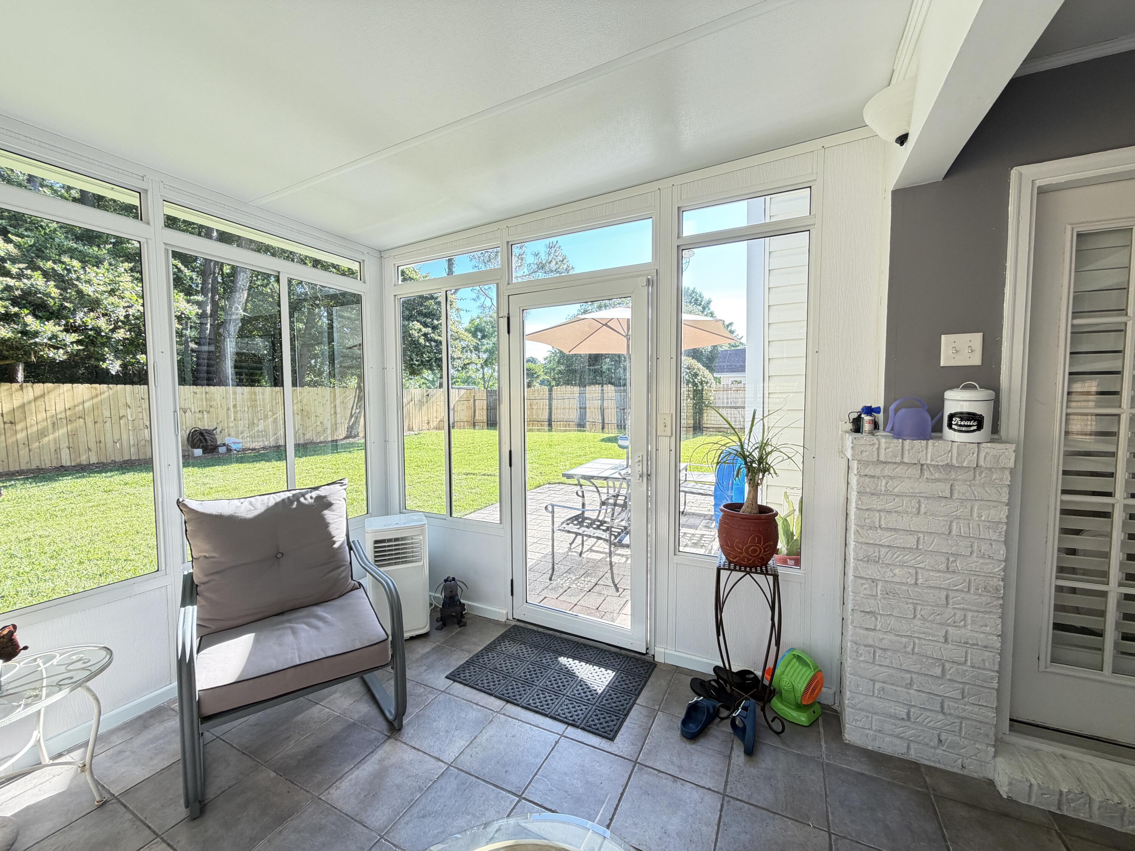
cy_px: 426
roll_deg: +0.5
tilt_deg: -3.8
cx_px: 568
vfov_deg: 85.7
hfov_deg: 102.1
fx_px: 459
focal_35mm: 14
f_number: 2.2
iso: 125
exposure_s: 1/121
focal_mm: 2.22
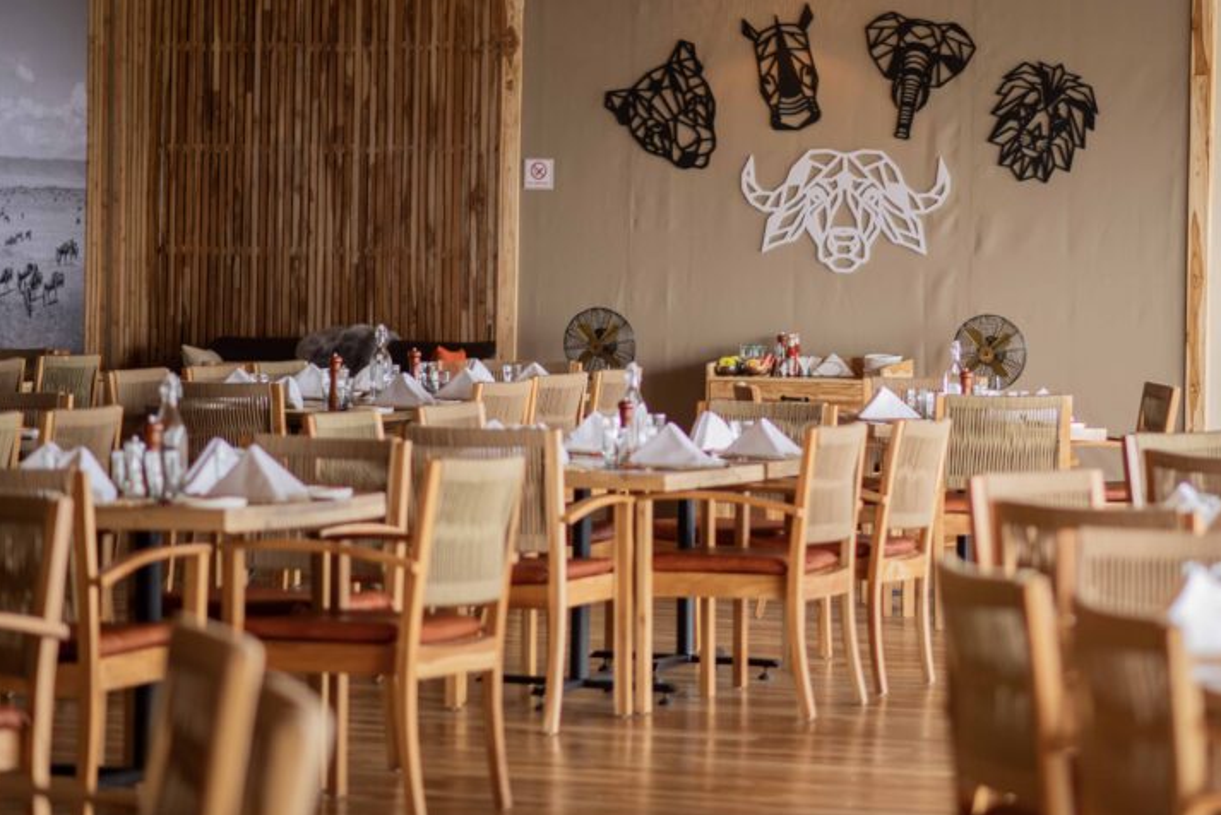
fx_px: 4139
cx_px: 810
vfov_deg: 11.2
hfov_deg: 16.7
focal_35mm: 122
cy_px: 297
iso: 250
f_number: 1.8
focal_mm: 85
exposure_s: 1/200
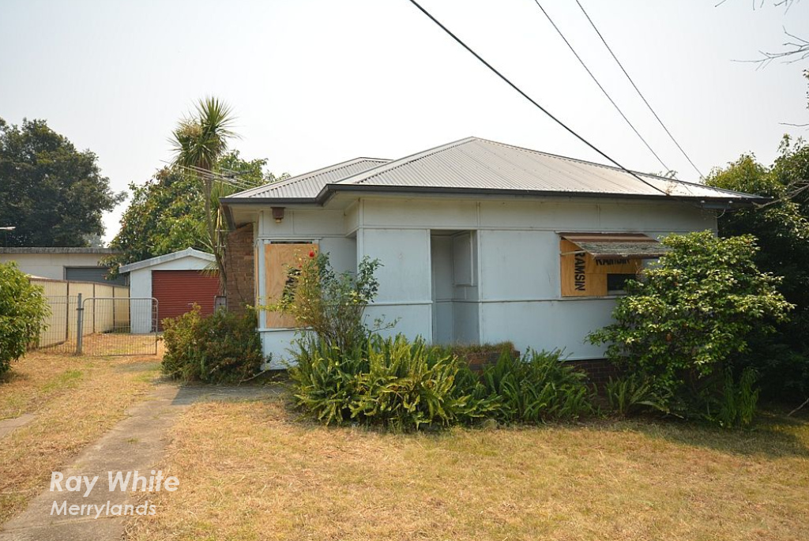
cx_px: 404
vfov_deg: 77.5
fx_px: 337
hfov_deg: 100.3
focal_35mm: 15
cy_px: 270
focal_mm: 10
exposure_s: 1/60
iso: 220
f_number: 4
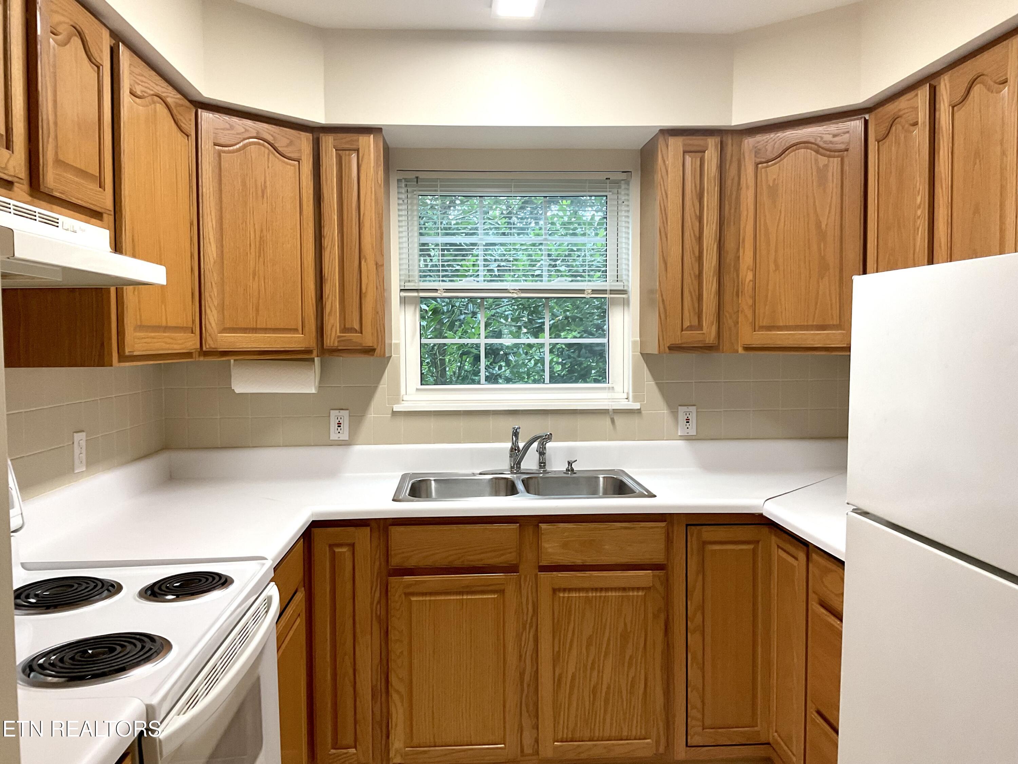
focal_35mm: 29
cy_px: 382
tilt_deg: -2.4
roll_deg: +0.7
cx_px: 509
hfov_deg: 61.7
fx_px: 853
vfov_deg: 48.2
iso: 80
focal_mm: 3
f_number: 1.8
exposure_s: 1/60
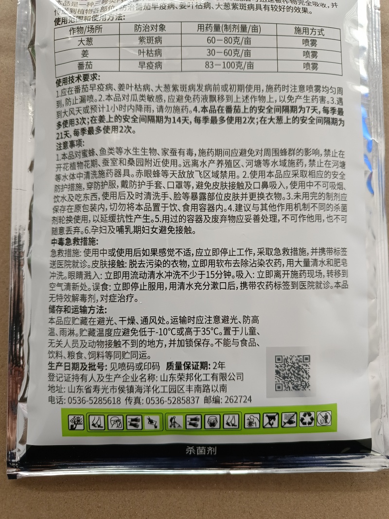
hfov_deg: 58.9
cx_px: 194
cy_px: 260
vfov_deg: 73.9
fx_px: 345
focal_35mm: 23
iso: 982
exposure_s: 1/100
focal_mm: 5.59
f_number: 1.88
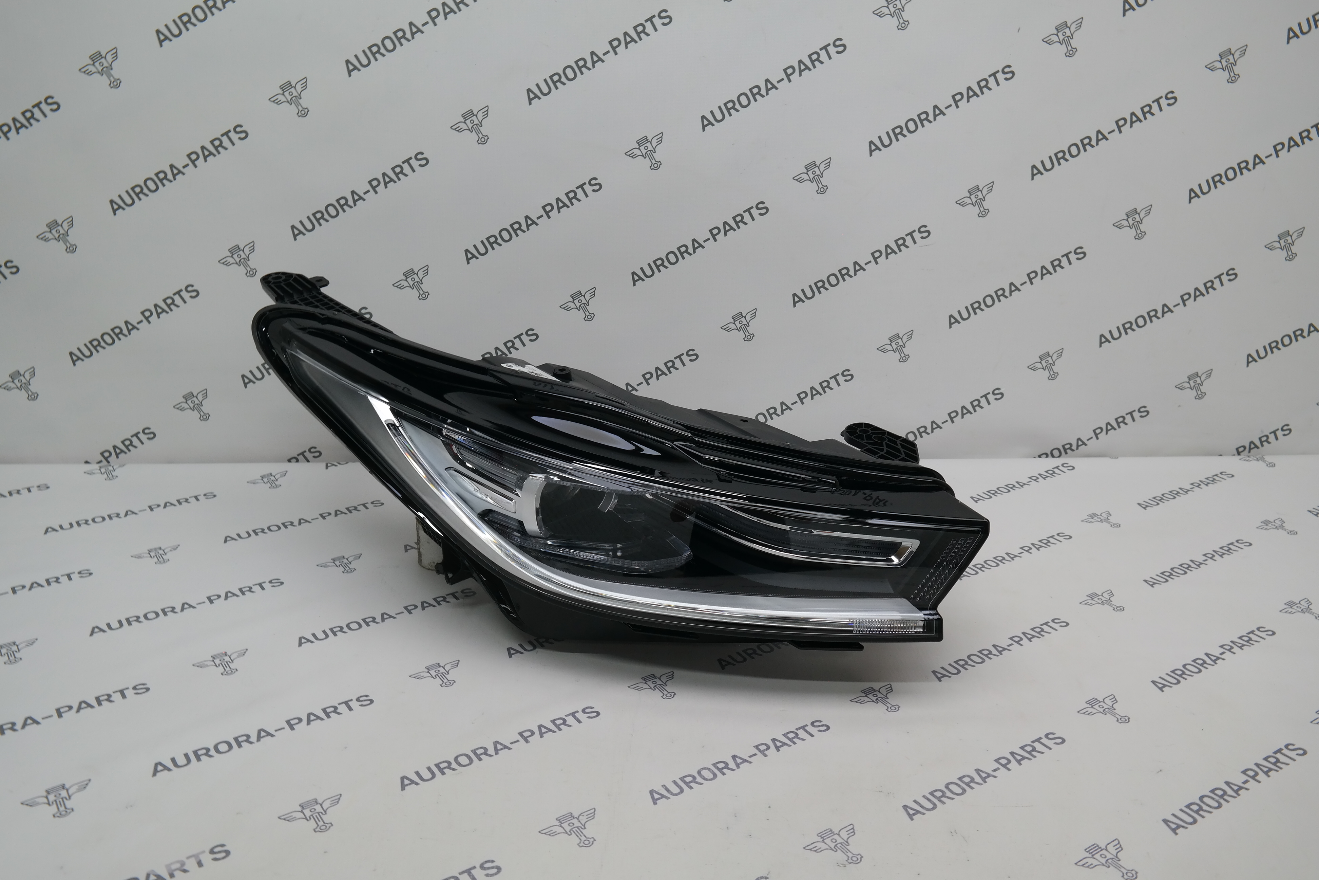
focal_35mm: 30
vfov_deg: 43.6
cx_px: 660
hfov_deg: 61.9
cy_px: 440
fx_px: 1099
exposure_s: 1/40
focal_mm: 20
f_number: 7.1
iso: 200
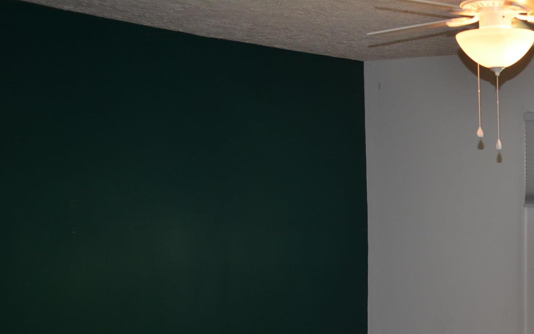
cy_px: 242
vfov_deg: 23.4
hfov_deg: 33.9
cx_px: 526
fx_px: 800
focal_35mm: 55
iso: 400
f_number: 3.5
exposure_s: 1/60
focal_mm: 18
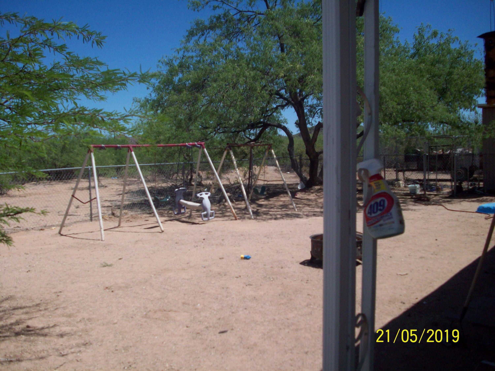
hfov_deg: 50.1
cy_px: 186
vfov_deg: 38.7
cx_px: 248
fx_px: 529
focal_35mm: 37
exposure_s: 1/669
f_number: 5.6
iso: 80
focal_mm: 6.2
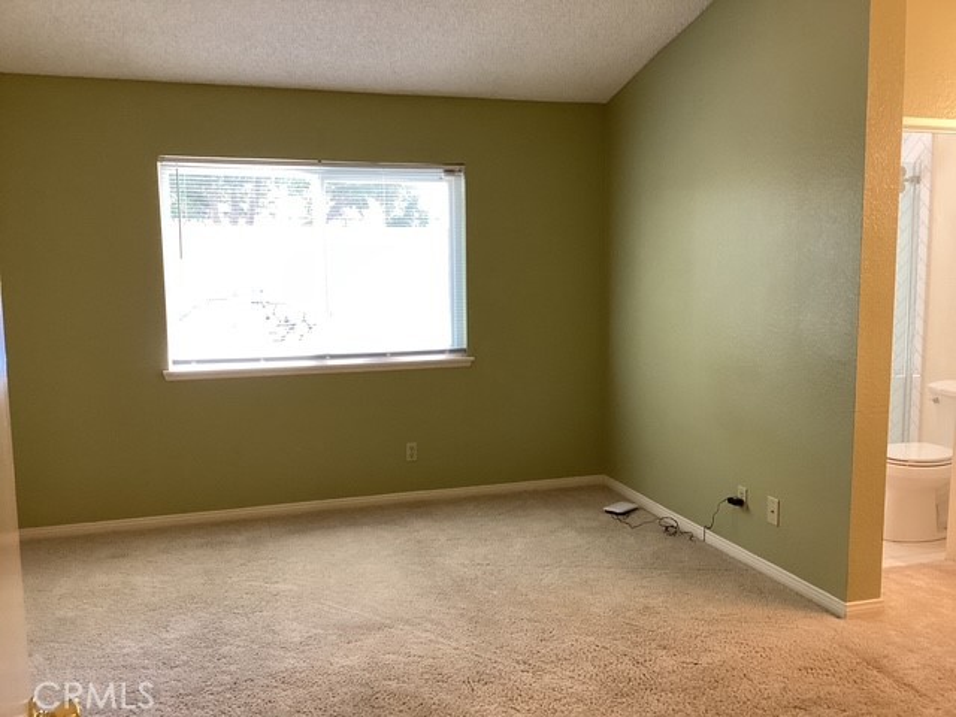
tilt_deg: -9.9
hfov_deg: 58.4
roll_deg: +0.3
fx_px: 856
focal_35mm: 31
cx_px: 478
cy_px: 358
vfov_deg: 45.4
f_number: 2.4
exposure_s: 1/60
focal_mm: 3.3
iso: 100
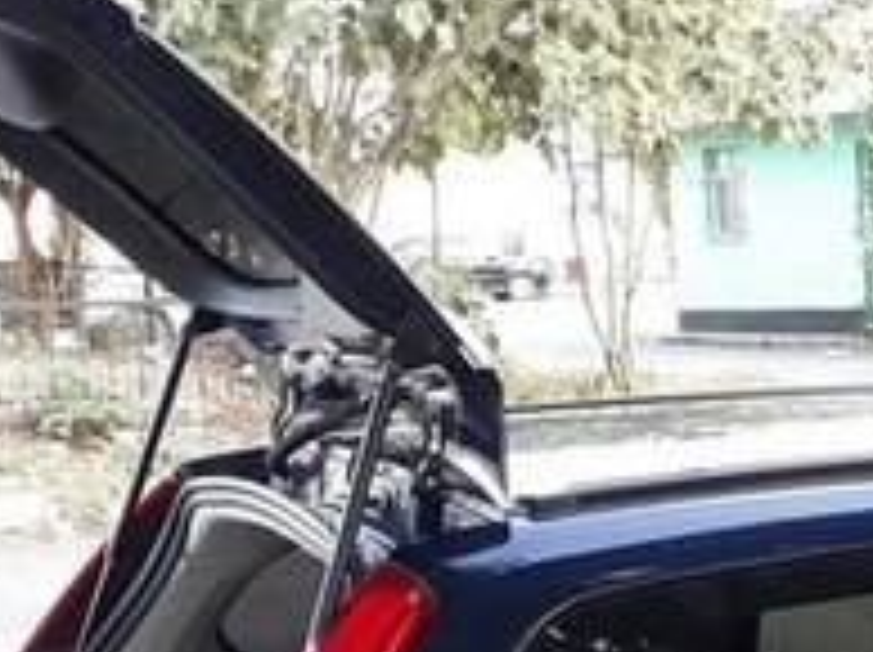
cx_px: 1089
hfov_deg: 19.8
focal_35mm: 92
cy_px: 866
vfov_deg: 15.2
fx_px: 2317
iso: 50
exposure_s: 1/33
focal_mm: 3.6
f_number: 1.9
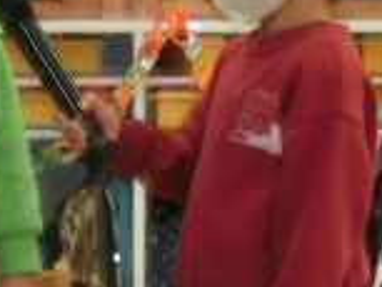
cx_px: 94
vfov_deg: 5.0
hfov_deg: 6.7
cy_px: 158
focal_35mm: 297
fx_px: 3280
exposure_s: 1/25
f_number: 5.2
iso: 400
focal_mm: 12.4
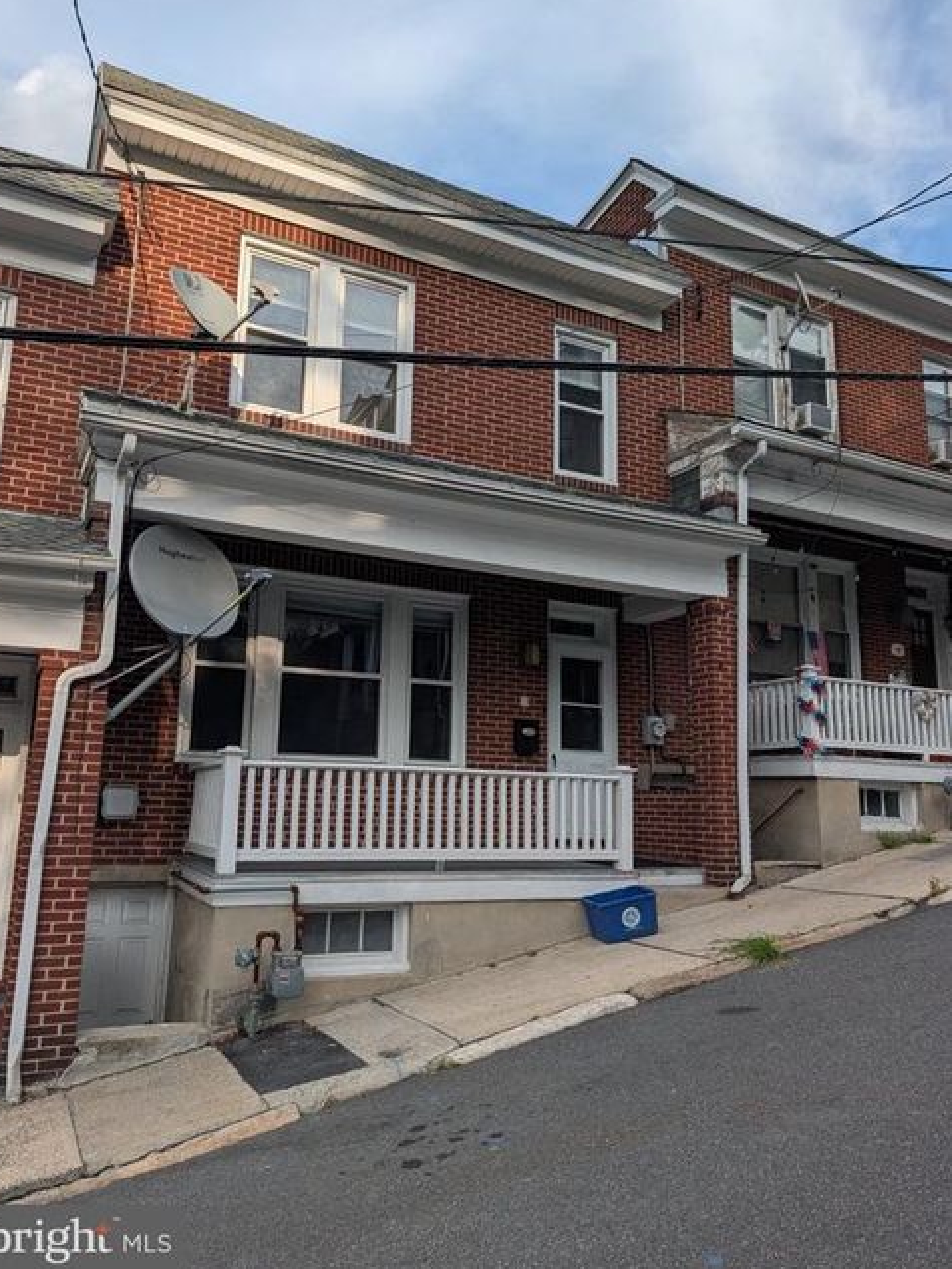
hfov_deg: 54.9
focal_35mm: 25
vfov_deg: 69.4
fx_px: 916
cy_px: 615
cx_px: 467
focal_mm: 6.9
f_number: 1.68
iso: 14
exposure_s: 1/974
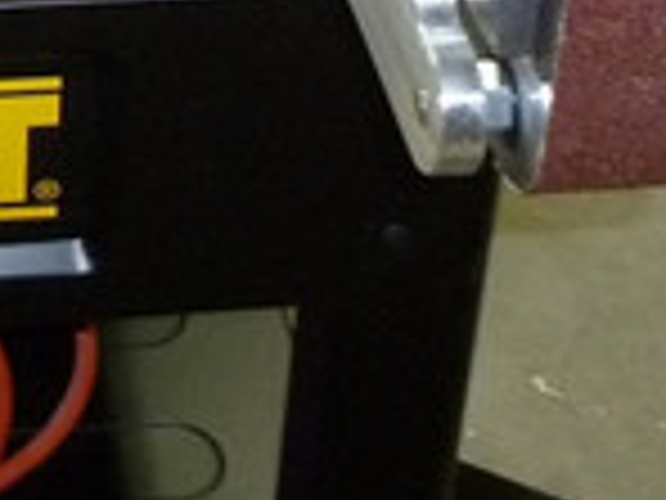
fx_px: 2328
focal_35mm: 121
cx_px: -252
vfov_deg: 11.0
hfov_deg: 15.3
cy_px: -527
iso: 320
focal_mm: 5
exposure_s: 1/30
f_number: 3.3
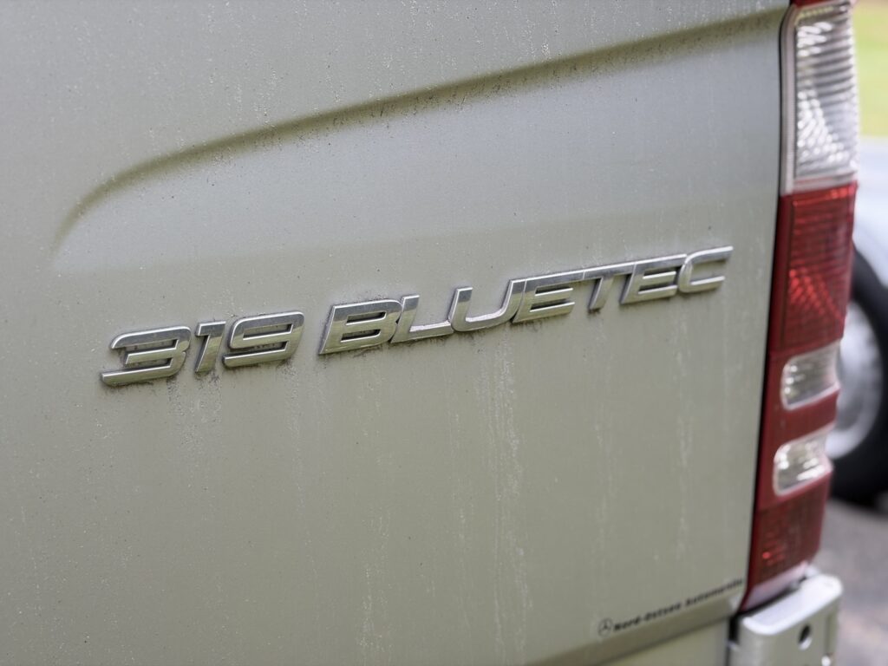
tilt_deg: -16.1
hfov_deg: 36.8
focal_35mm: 52
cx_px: 444
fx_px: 1334
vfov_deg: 28.0
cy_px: 333
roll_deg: -0.8
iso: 50
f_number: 1.6
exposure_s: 1/93
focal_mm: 5.96
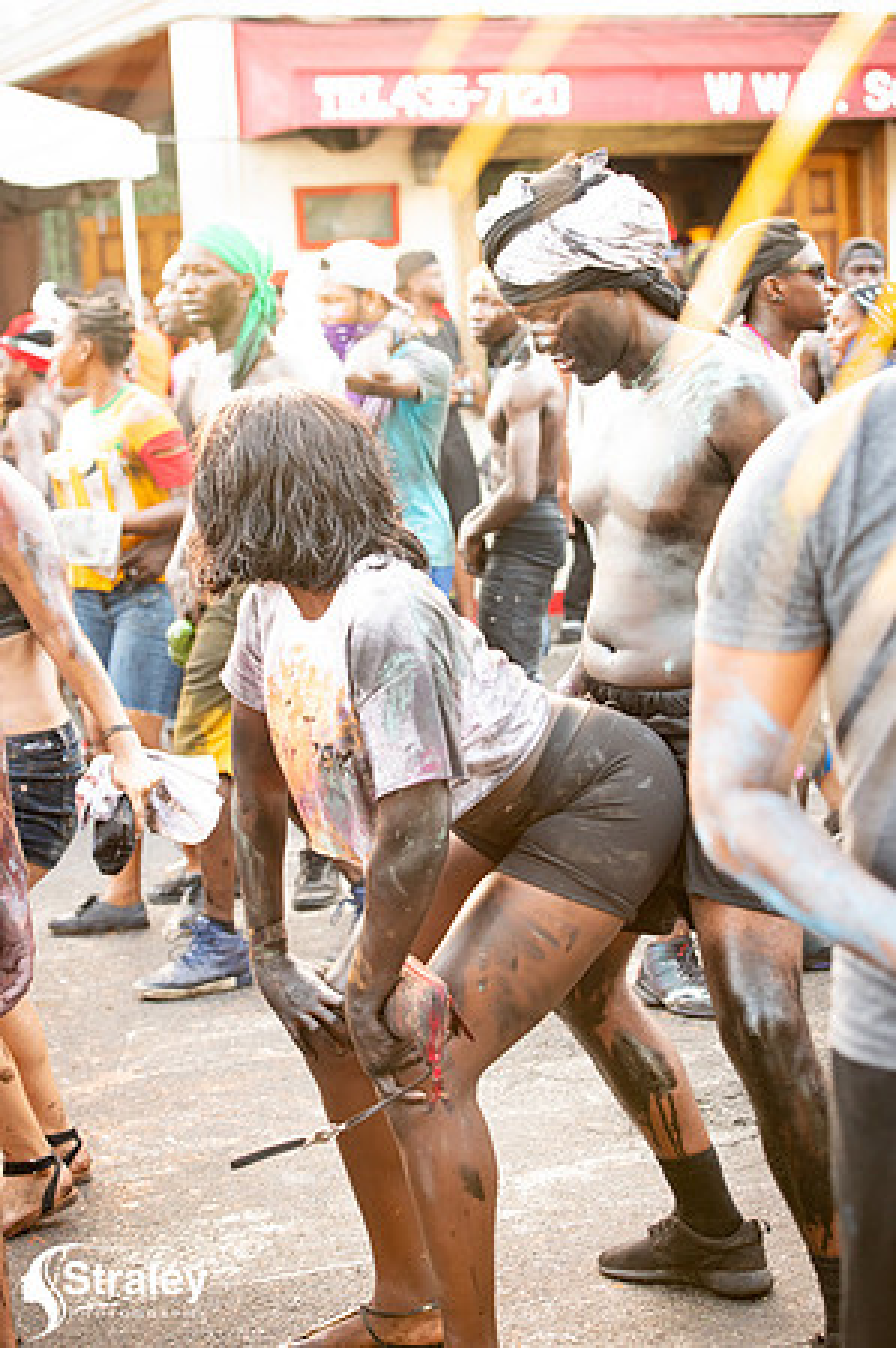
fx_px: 2619
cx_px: 448
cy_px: 674
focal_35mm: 70
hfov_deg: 19.4
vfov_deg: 28.9
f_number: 5
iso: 2800
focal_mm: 70
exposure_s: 1/200
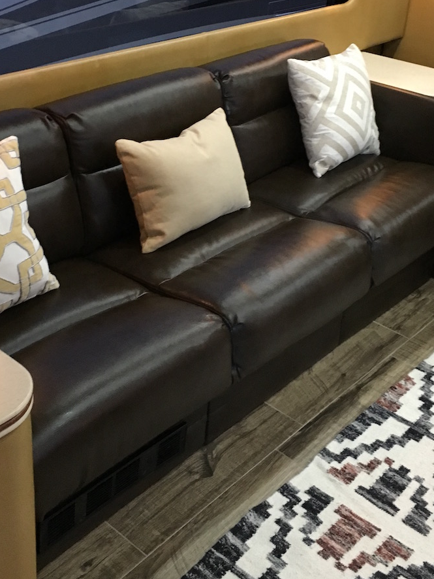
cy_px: 211
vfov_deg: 39.3
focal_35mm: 48
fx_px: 802
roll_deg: -3.9
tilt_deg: -25.8
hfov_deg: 30.3
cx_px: 200
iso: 200
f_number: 2.2
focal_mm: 4.15
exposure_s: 1/15
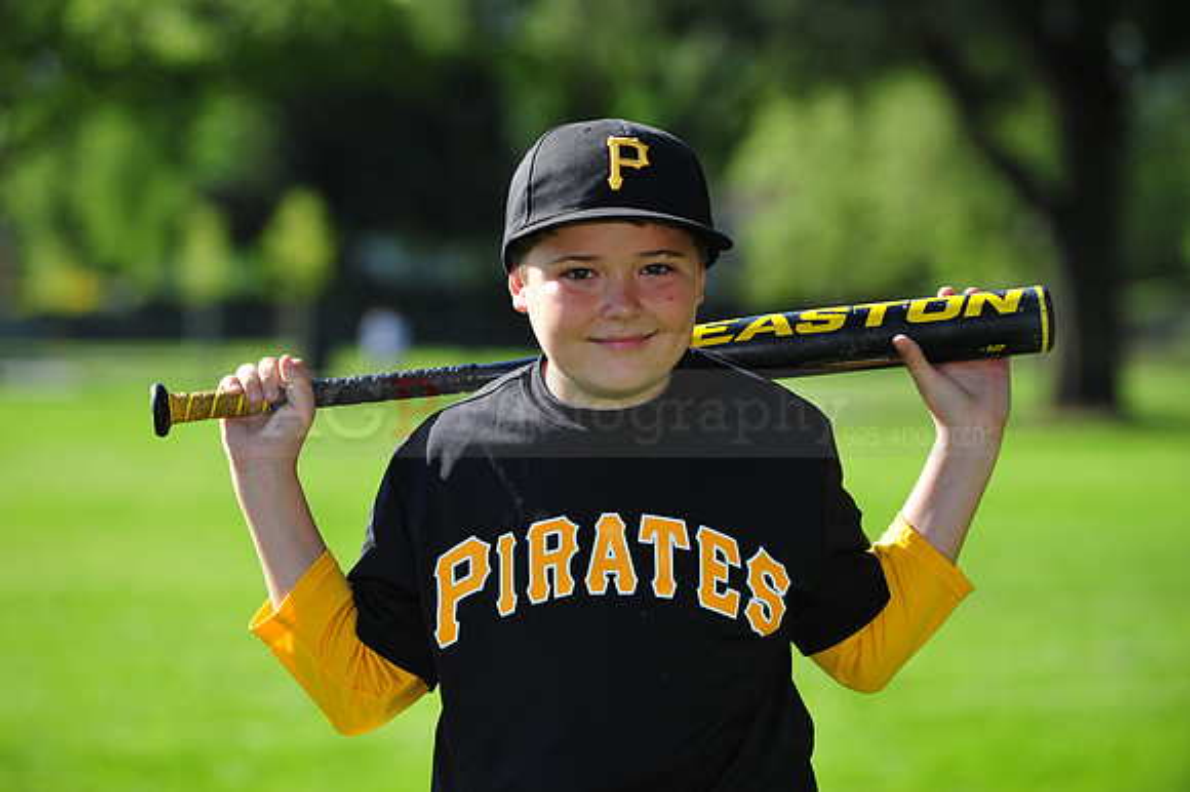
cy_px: 396
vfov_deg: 8.8
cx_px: 595
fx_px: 5120
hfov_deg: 13.3
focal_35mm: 155
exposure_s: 1/640
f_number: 5
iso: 200
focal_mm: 155
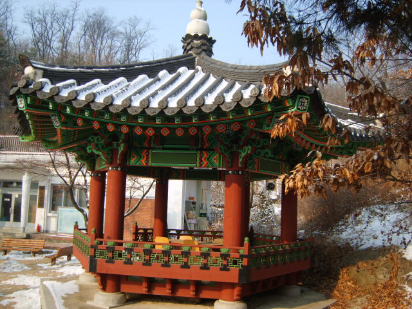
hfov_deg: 52.6
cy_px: 154
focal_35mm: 35
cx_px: 206
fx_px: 417
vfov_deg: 40.7
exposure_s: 1/500
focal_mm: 7.4
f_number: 2.8
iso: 50
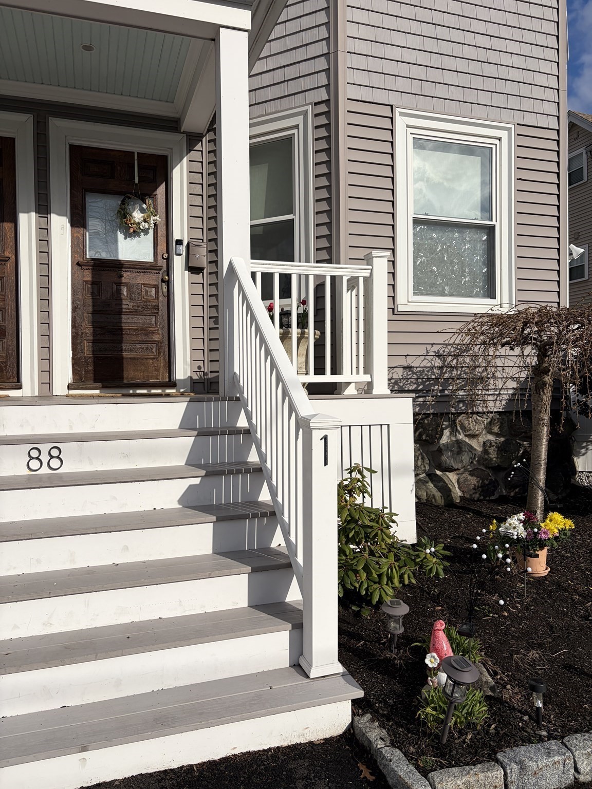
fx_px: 593
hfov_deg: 53.1
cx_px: 296
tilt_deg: +0.1
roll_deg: +1.9
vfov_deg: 67.3
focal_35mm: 26
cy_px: 394
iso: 50
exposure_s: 1/8850
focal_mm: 5.96
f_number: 1.6
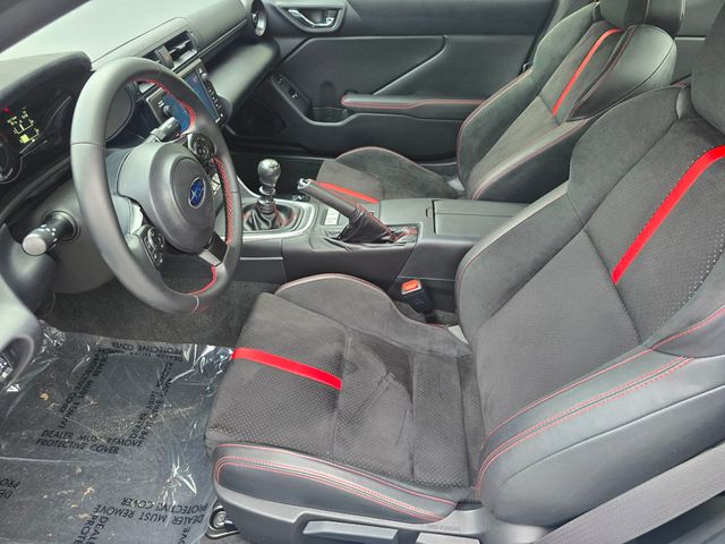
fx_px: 482
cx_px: 362
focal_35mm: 23
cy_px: 272
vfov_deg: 58.9
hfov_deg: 73.9
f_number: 1.7
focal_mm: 6.3
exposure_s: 1/180
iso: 160
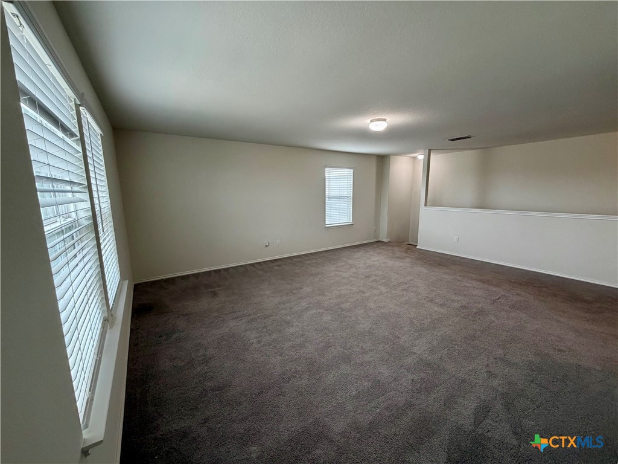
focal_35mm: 14
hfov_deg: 102.1
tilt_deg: -9.6
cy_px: 232
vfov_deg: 85.7
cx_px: 309
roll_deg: +0.7
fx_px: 250
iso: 320
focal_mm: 2.22
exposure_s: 1/120
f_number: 2.2
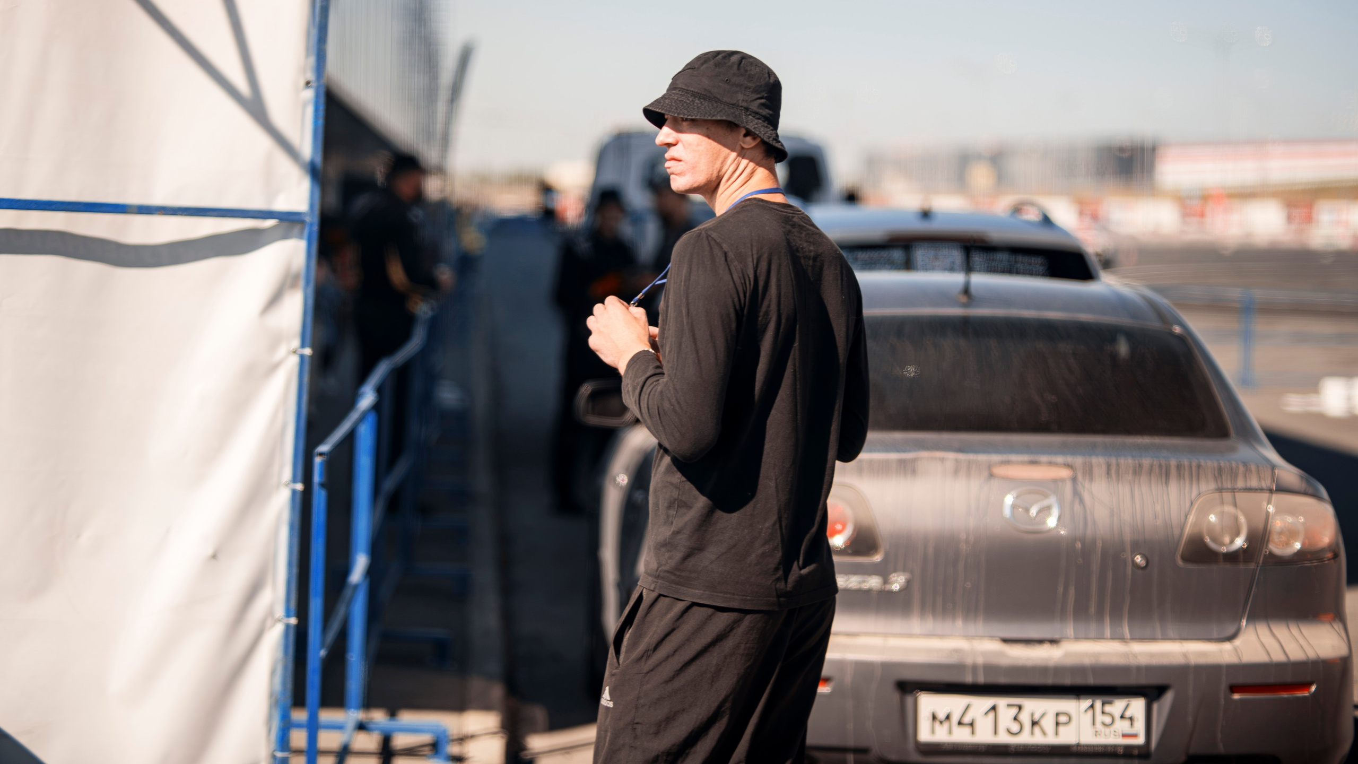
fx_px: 3206
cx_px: 679
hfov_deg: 23.9
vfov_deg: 13.6
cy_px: 311
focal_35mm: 89
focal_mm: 85
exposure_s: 1/125
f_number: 1.8
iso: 100
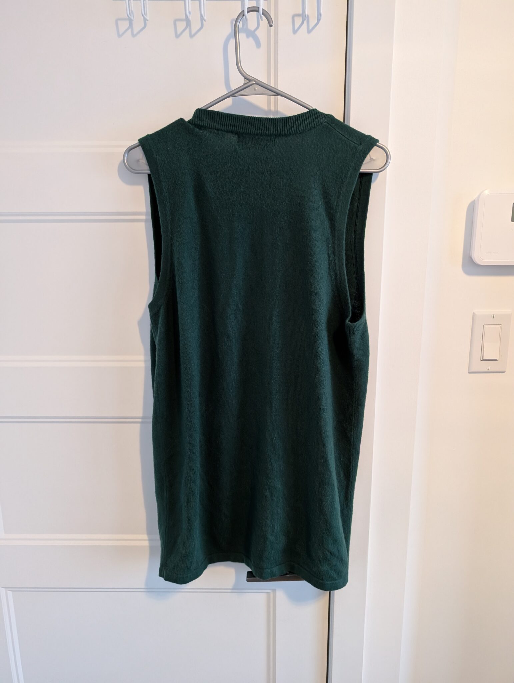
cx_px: 257
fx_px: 474
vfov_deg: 71.5
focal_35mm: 24
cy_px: 342
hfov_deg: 56.9
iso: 1027
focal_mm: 6.9
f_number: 1.68
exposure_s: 1/120
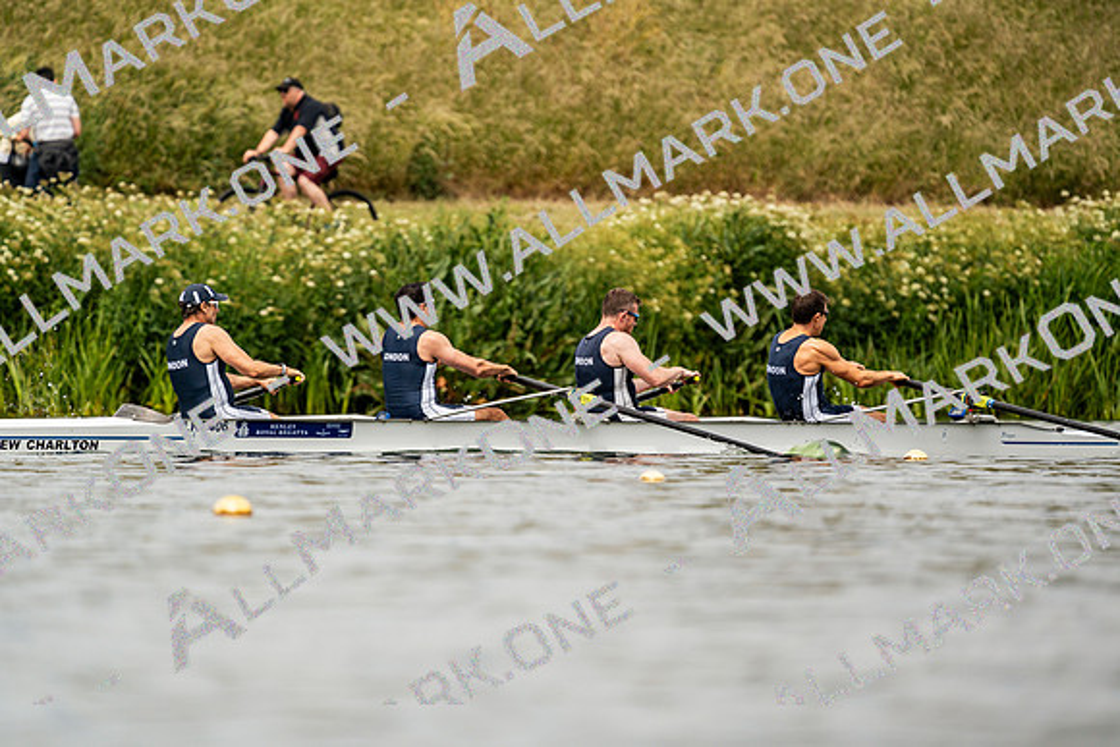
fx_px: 18110
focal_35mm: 582
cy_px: 374
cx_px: 560
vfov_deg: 2.4
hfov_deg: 3.5
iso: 250
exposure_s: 1/2000
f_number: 6.3
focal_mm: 582
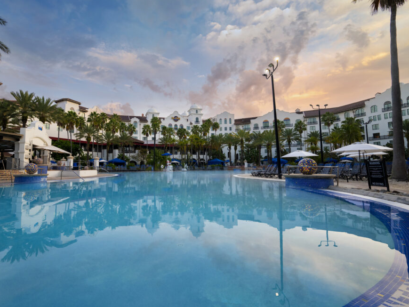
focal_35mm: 18
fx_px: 208
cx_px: 171
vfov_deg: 72.9
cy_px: 151
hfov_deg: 88.4
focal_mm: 15.5
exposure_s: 1/100
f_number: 6.3
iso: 640
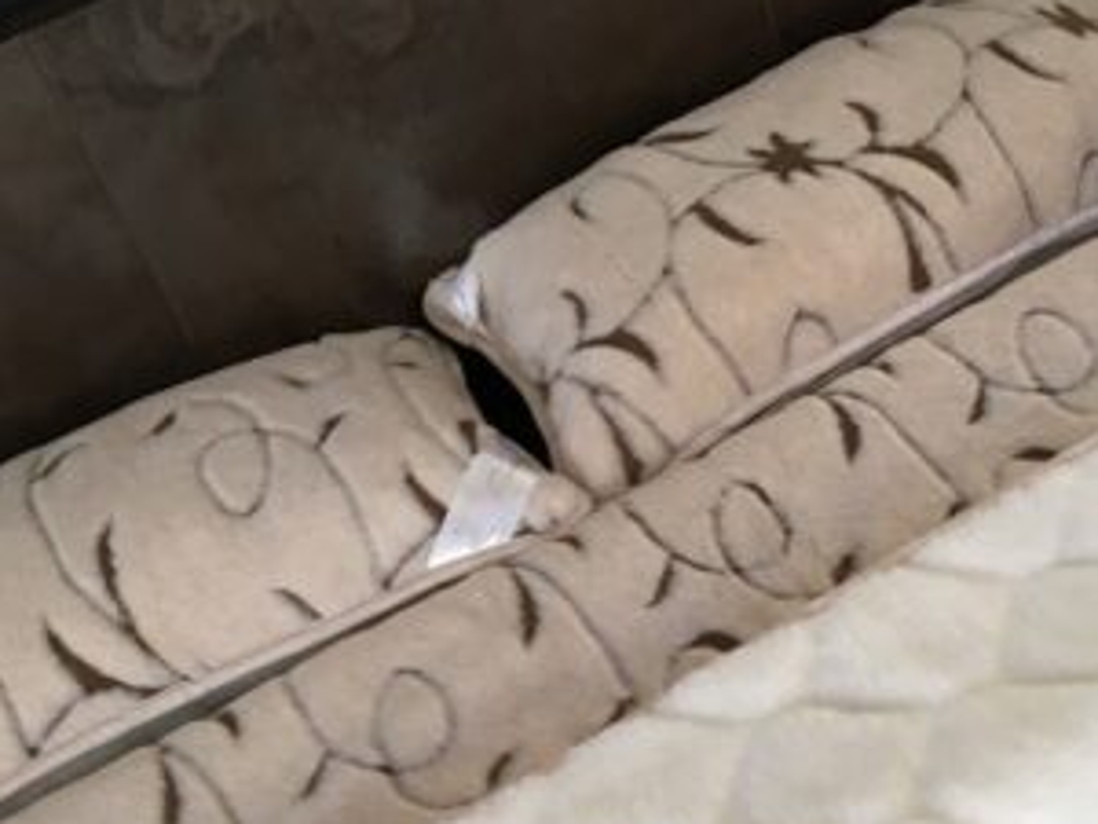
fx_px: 1840
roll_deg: +20.5
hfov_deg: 32.5
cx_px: 853
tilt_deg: -42.7
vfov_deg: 24.2
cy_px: 809
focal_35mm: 58
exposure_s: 1/33
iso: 100
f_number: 2.2
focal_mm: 4.15
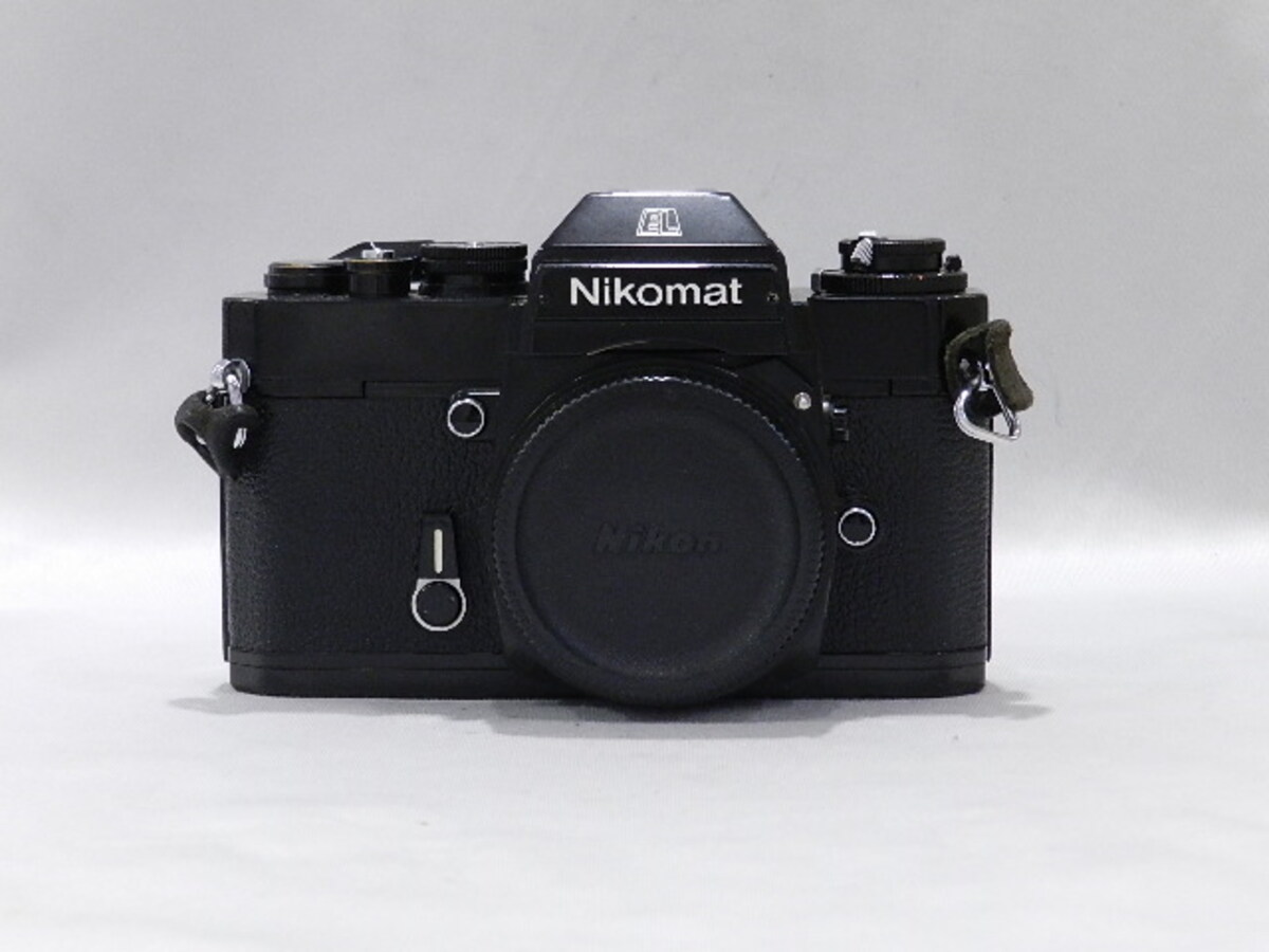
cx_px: 634
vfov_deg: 17.6
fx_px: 3079
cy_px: 476
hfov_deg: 23.3
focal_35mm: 84
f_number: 4.4
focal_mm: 14.9
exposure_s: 1/50
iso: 800
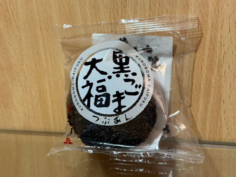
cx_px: 118
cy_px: 88
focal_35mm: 48
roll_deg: +3.0
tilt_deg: -11.2
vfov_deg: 30.3
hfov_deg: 39.7
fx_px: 327
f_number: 1.78
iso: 64
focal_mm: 6.76
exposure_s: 1/50
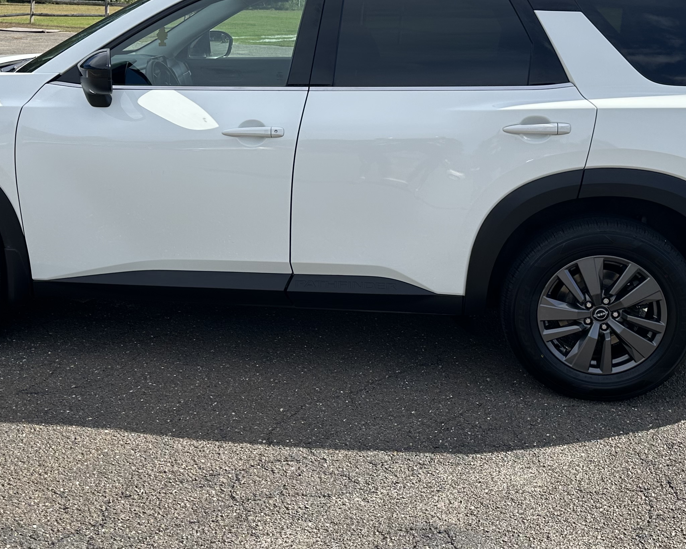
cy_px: 184
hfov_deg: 40.3
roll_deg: -1.7
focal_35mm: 46
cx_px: 321
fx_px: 934
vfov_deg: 32.5
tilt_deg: -10.5
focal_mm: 6.86
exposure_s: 1/3247
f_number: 1.78
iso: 80
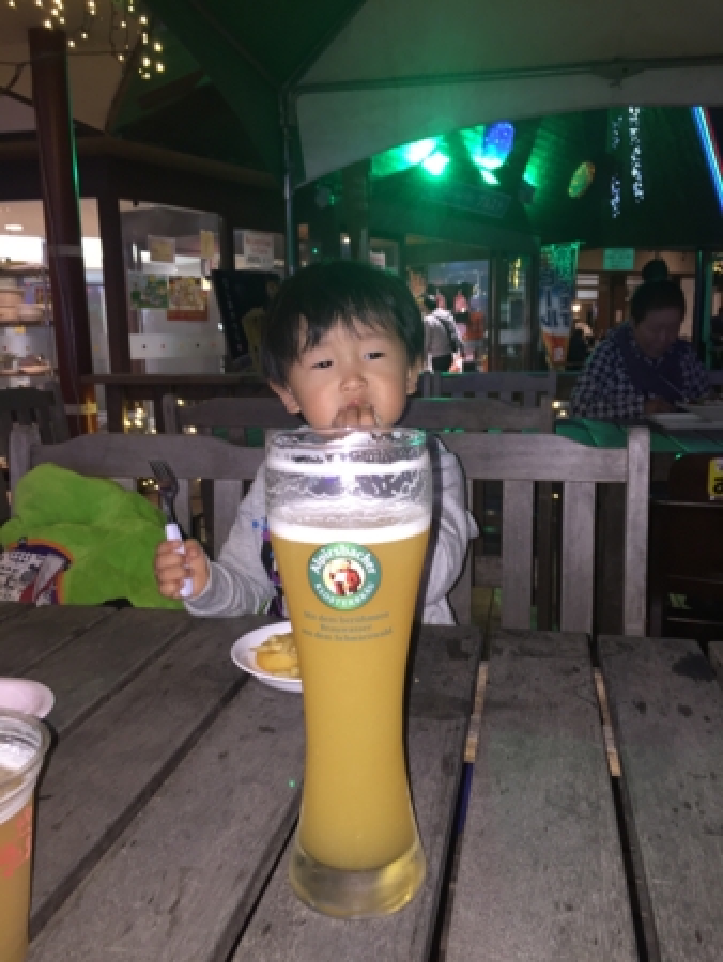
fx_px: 807
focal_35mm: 29
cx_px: 362
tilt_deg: -9.1
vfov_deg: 61.6
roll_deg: +0.9
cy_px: 481
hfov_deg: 48.3
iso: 80
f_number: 2.2
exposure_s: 1/17
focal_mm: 4.15
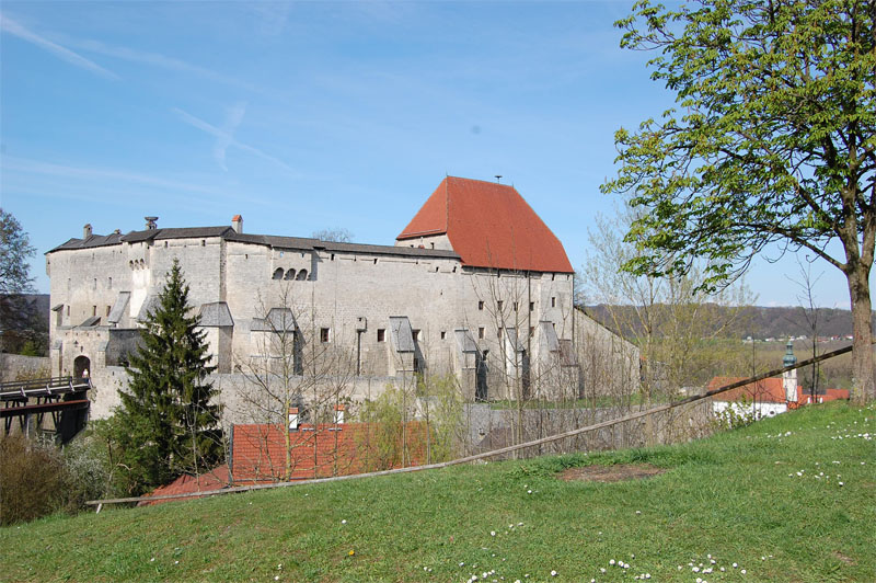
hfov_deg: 55.1
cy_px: 292
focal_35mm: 34
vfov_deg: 38.3
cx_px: 438
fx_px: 839
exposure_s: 1/320
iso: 200
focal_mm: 23
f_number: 10
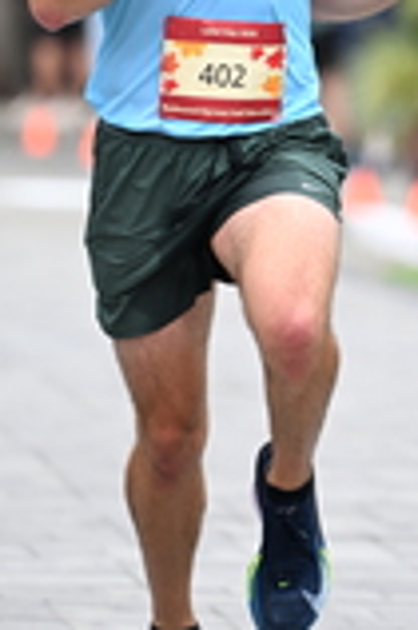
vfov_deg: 3.1
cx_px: 324
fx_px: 11572
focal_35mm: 663
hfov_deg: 2.1
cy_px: 104
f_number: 2.8
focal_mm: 190
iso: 1250
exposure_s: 1/1600
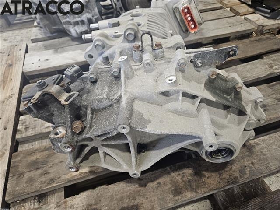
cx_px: 140
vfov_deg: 58.9
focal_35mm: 23
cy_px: 105
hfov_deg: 73.9
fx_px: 186
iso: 160
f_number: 1.8
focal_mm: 5.4
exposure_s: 1/100
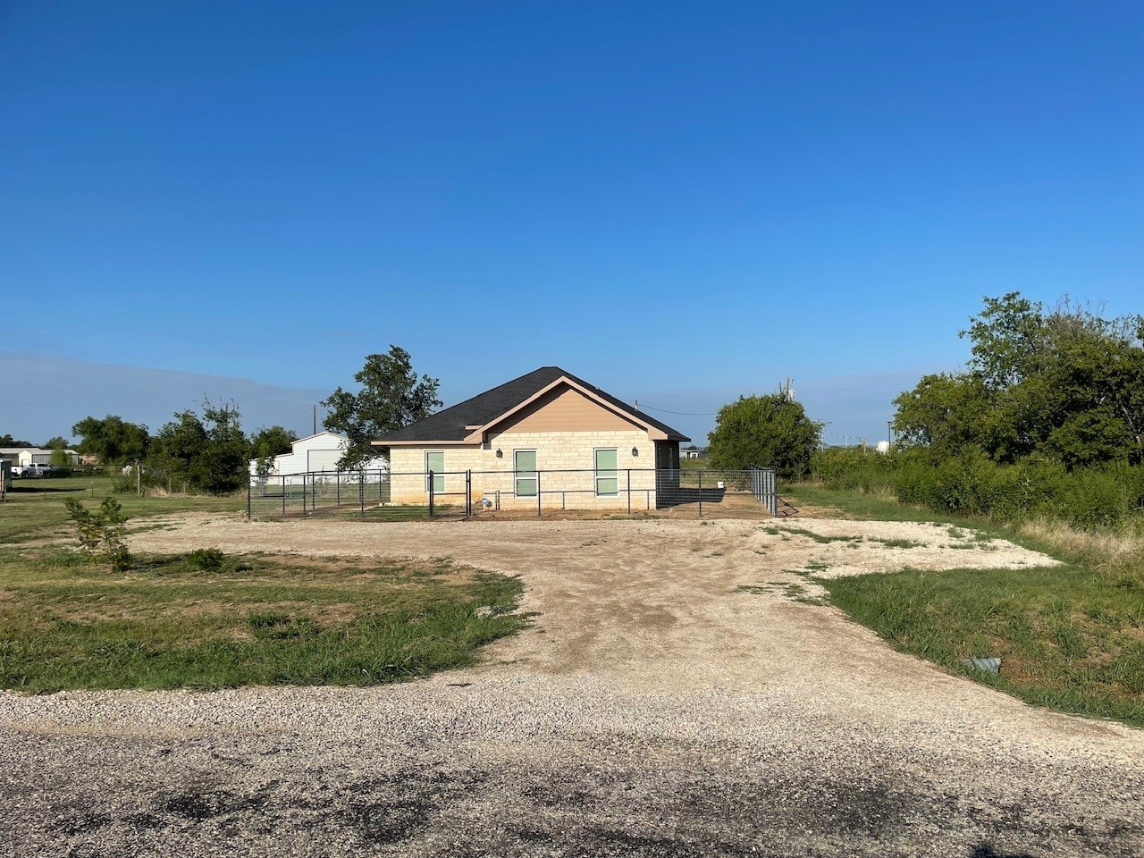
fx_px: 859
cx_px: 572
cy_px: 429
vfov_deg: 53.1
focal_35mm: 26
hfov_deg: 67.3
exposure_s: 1/4464
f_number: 1.6
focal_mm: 4.2
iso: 32
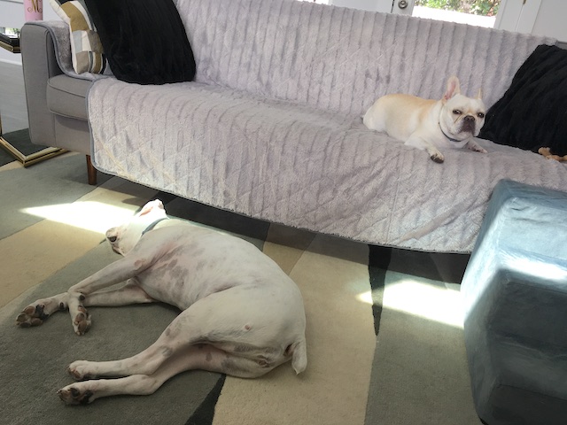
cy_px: 212
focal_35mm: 29
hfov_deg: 61.7
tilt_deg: -23.9
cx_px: 284
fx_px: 475
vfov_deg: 48.2
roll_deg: -8.7
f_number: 2.2
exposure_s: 1/60
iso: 32
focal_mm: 4.15
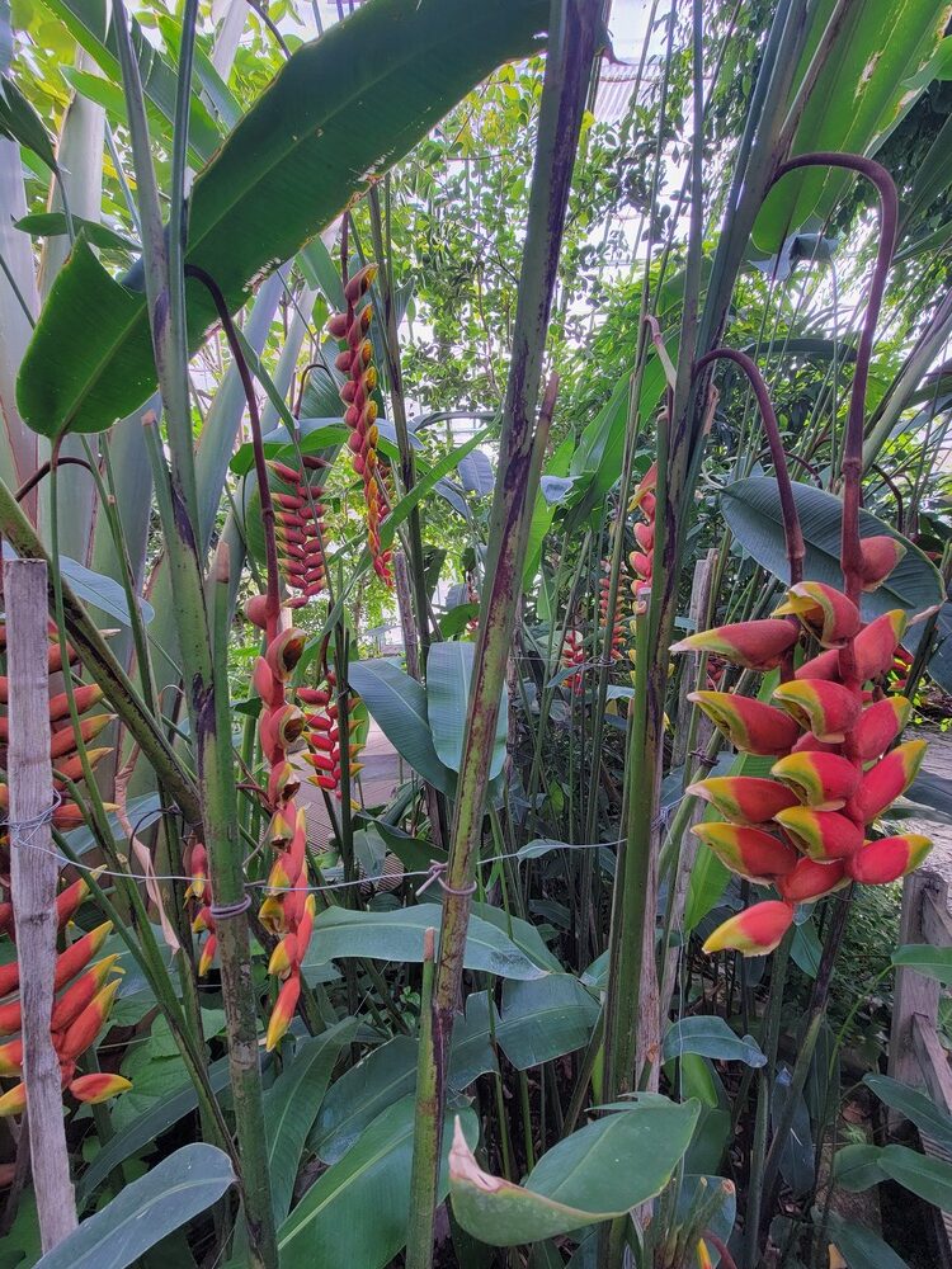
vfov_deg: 106.2
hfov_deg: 89.9
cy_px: 634
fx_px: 477
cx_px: 476
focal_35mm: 13
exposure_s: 1/85.3
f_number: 2.2
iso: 50
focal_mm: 2.2
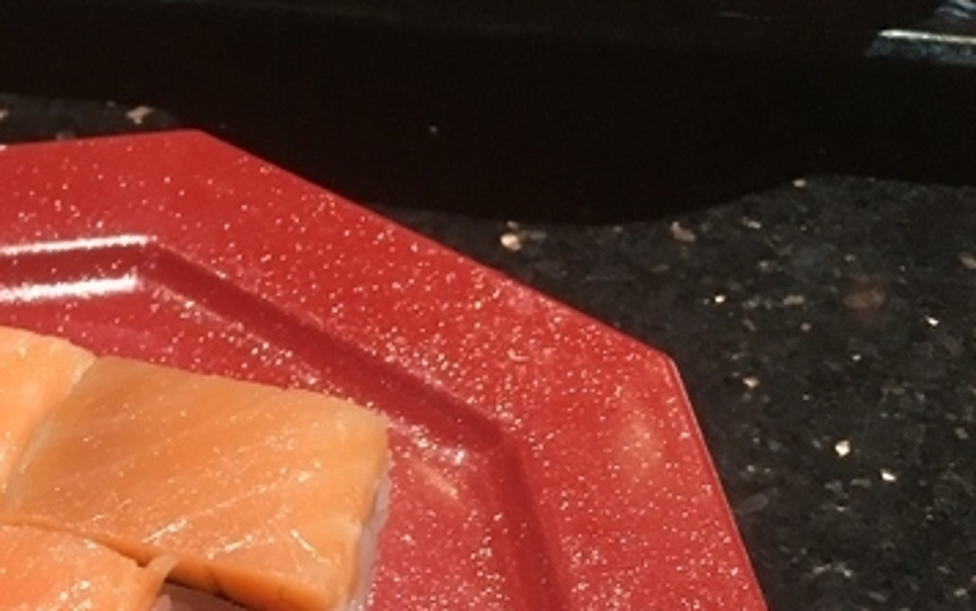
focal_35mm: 69
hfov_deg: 27.6
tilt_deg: -52.9
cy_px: 723
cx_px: -58
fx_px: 1837
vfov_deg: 18.0
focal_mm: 4.15
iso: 80
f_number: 2.2
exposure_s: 1/15
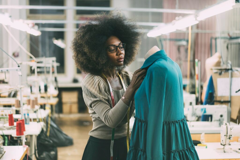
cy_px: 80
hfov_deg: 36.2
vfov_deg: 24.6
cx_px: 120
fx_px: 367
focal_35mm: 55
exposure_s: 1/160
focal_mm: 55
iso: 500
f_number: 1.8
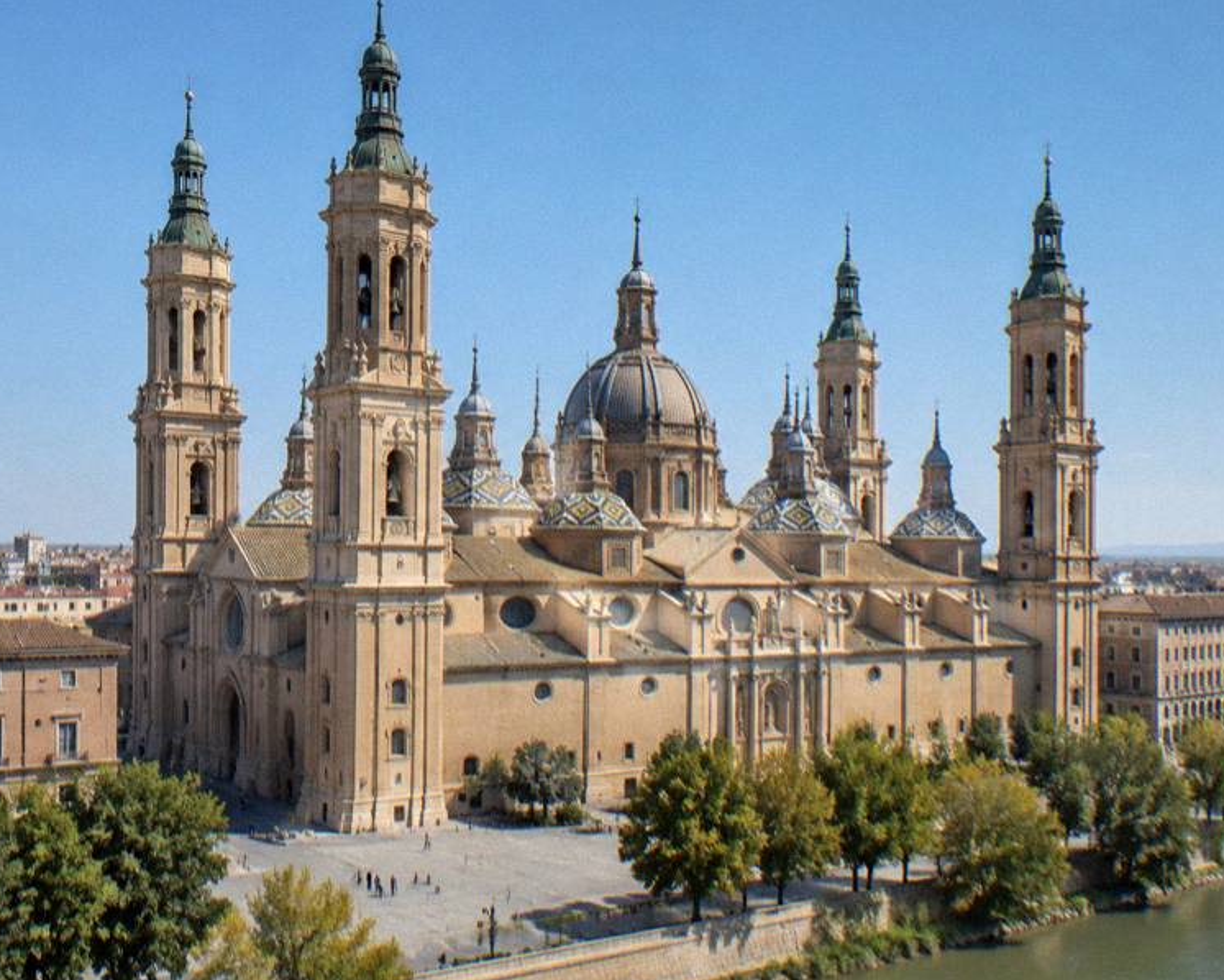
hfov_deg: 42.0
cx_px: 637
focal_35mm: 44
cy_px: 492
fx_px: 1594
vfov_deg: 34.2
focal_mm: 35
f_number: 9
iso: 320
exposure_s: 1/640
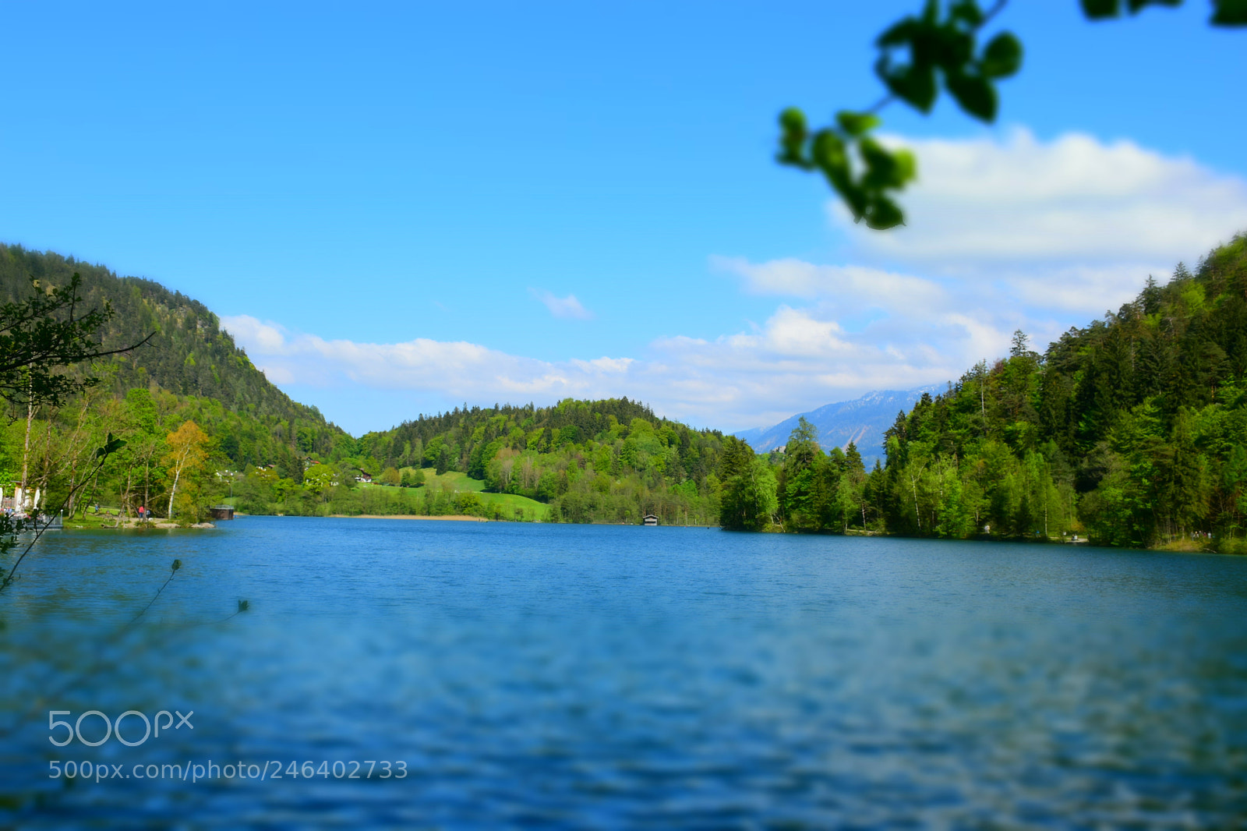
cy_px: 416
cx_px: 624
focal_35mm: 36
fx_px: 1247
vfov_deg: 36.9
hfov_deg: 53.1
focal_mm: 24
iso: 100
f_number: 11
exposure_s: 1/125
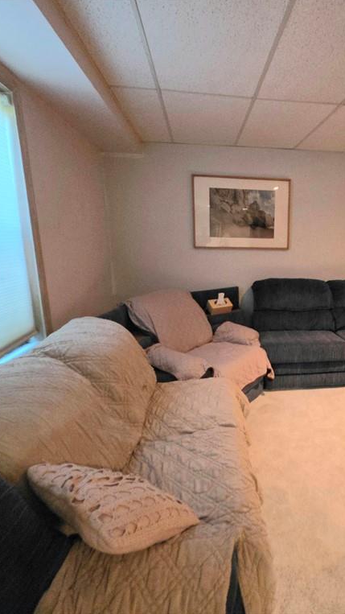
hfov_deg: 55.6
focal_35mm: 19
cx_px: 258
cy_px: 307
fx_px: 309
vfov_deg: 89.6
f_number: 1.9
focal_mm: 2.2
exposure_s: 1/40
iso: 1000
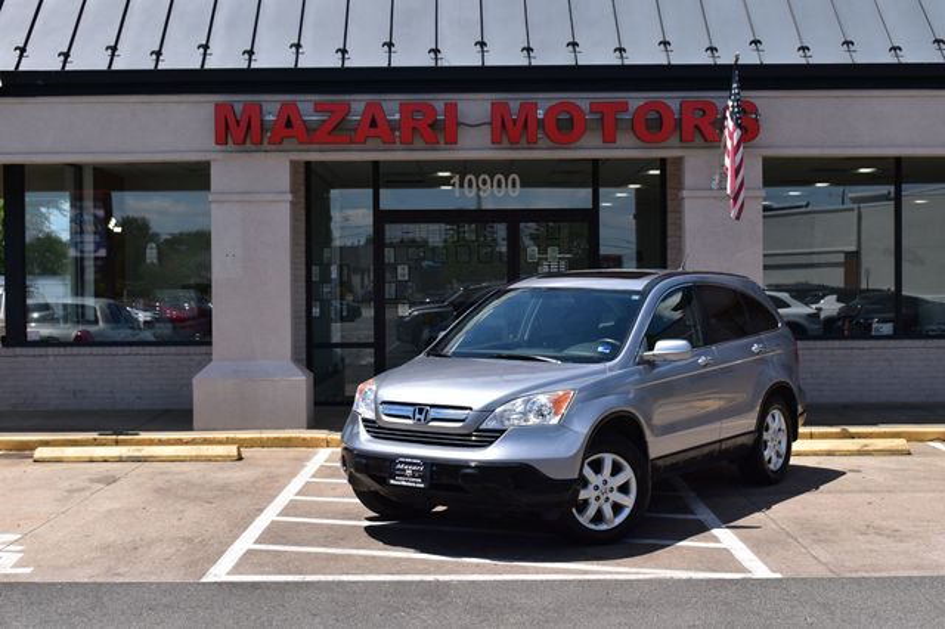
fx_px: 1338
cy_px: 314
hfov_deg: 38.9
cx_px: 472
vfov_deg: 26.5
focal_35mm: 51
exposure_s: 1/500
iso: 320
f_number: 11
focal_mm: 34
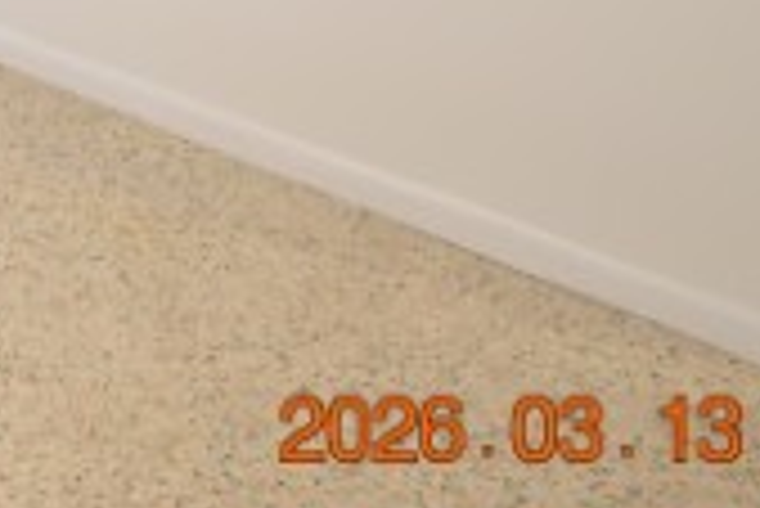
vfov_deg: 16.6
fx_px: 1352
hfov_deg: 25.4
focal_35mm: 64
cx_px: -315
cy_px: -486
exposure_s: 1/20
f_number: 3.5
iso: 800
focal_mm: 10
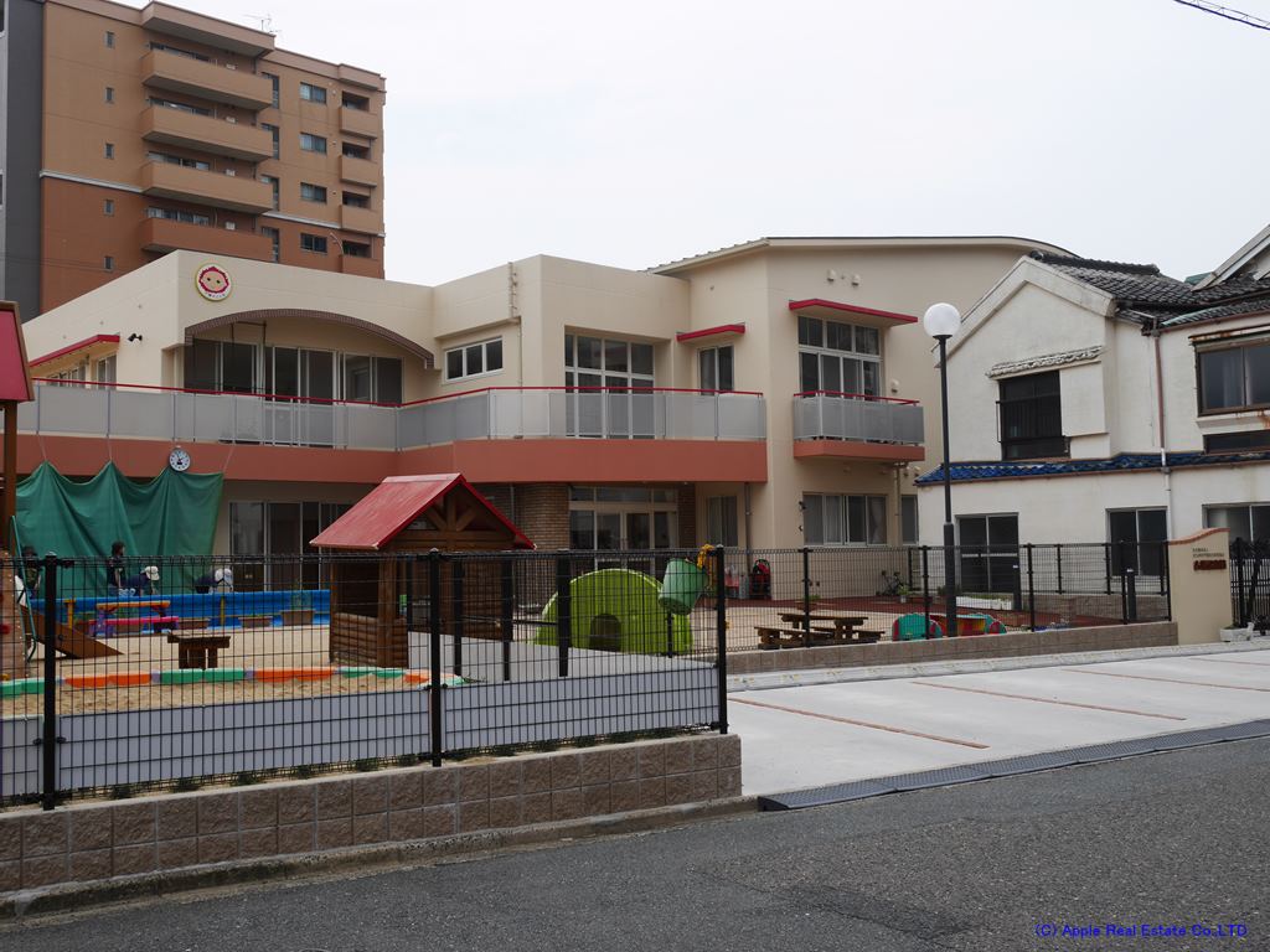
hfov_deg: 54.0
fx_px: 1247
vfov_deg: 41.8
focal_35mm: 34
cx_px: 635
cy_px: 476
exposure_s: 1/320
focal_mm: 17
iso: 200
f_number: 8
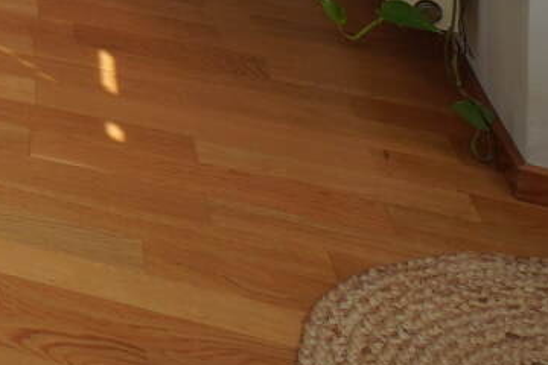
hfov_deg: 15.6
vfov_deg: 10.7
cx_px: -664
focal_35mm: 90
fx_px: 1370
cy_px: -710
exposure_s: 1/30
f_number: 5.6
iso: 200
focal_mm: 10
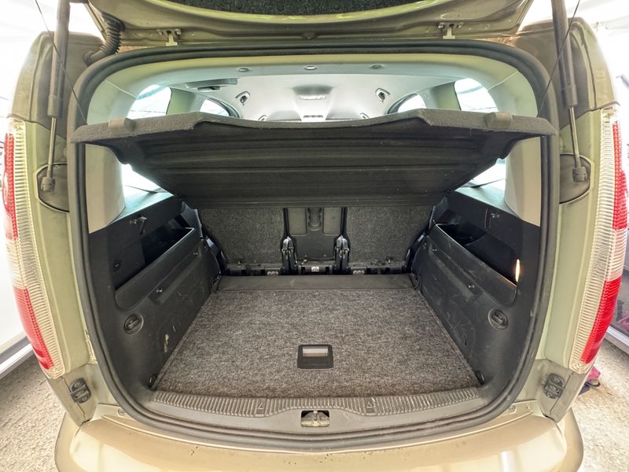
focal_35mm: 14
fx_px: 254
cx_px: 314
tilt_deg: -24.5
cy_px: 236
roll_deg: -0.2
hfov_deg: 102.1
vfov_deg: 85.7
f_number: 2.2
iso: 1000
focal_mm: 2.22
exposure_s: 1/60
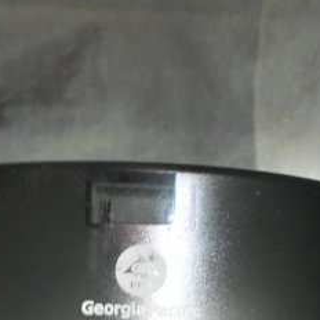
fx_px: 1684
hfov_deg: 10.8
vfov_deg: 10.5
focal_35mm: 161
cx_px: 98
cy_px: 466
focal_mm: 32
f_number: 4.5
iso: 4000
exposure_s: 1/50
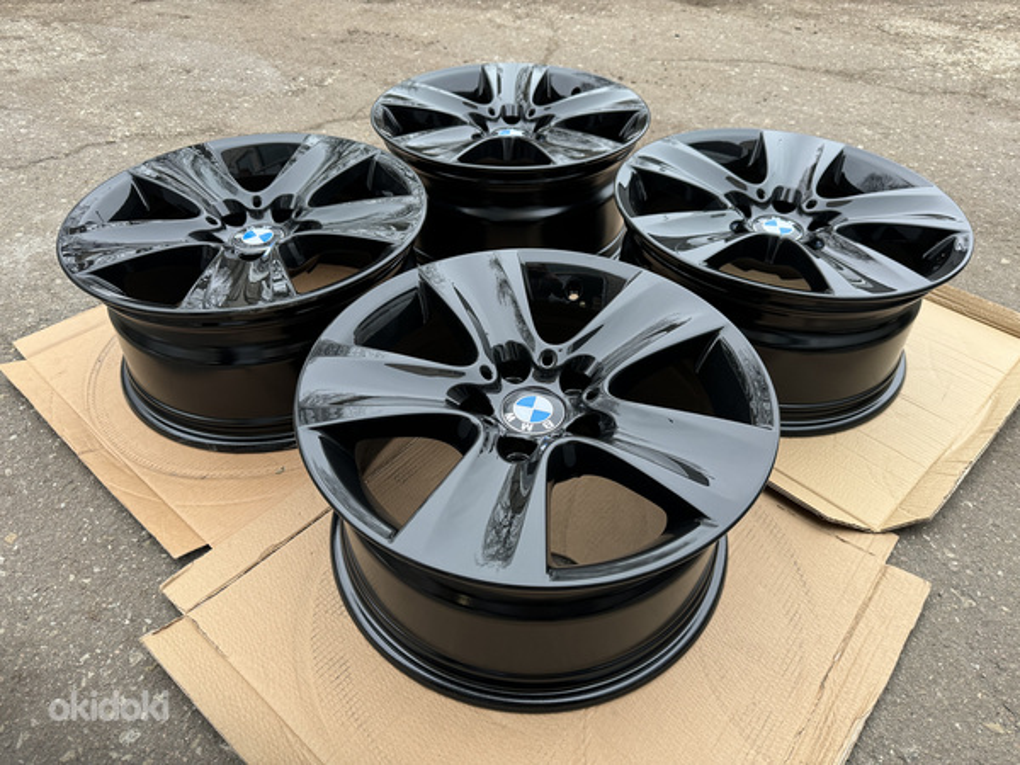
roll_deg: -1.2
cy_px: 382
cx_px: 510
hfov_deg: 71.6
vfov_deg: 56.8
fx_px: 707
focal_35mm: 24
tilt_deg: -43.5
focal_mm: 6.76
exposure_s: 1/121
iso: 200
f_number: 1.78
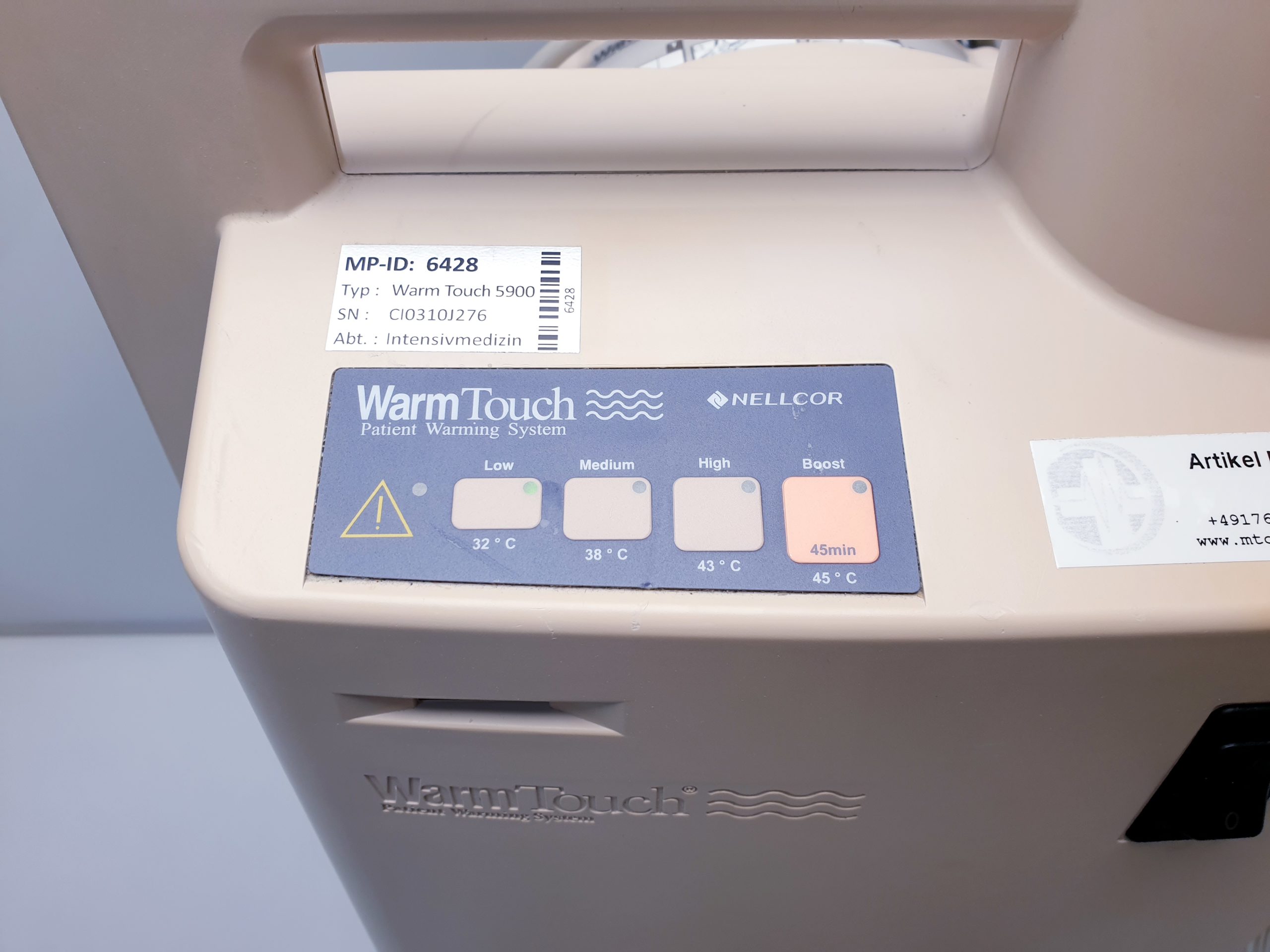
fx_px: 954
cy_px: 476
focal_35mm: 26
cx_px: 635
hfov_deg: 67.3
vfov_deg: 53.1
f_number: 2.4
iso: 50
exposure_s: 1/100
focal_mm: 4.3
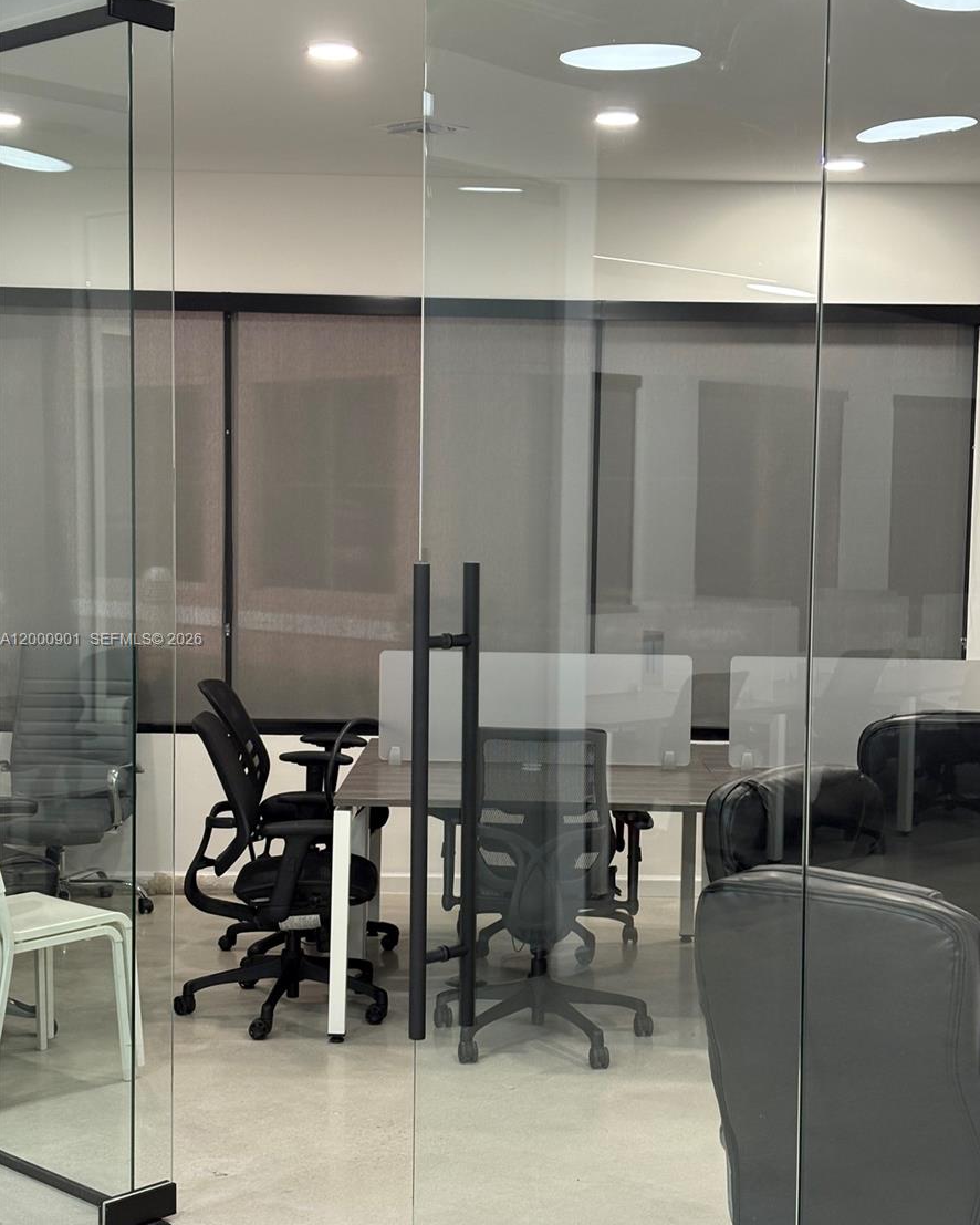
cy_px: 641
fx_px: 1993
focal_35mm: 55
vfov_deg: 34.1
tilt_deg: -4.6
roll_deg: -1.1
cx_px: 496
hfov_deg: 27.6
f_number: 1.6
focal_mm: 5.96
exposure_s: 1/60
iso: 100
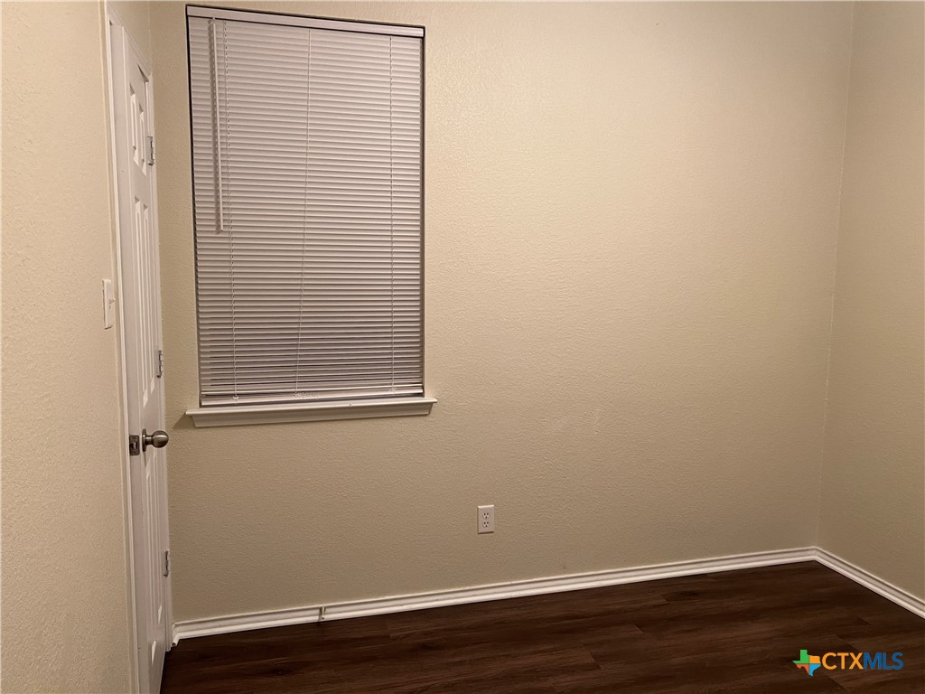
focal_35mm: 26
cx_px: 462
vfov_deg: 53.1
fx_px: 695
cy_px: 347
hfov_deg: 67.3
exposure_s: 1/60
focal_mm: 5.7
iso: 200
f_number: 1.5
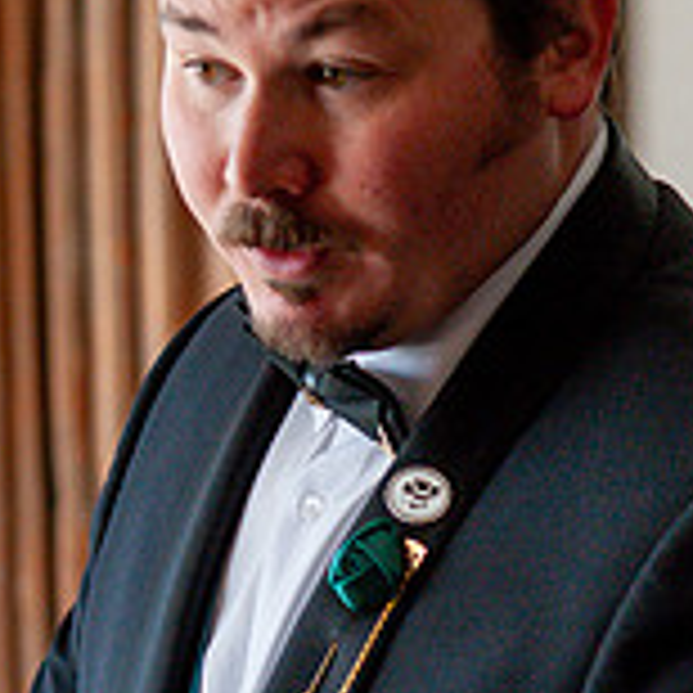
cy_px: 486
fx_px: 7588
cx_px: 153
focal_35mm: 335
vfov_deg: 5.2
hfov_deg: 5.2
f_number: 4
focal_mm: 105
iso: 2000
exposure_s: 1/1600
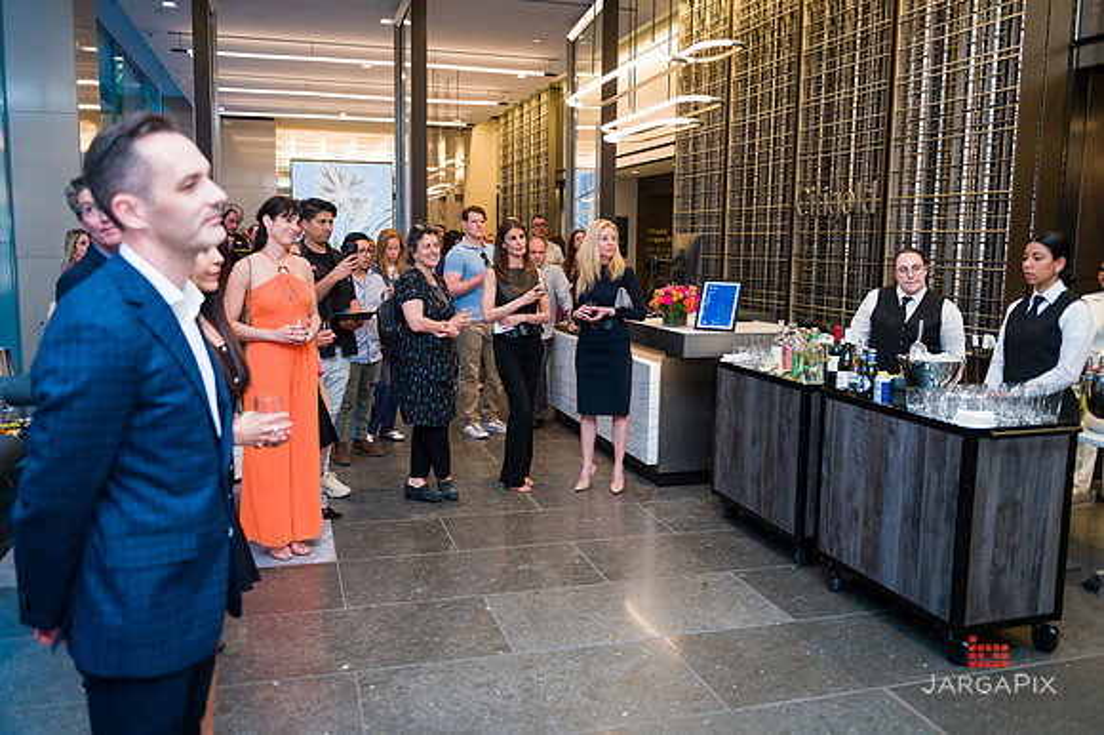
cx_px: 552
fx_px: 889
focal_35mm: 29
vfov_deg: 44.9
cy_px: 368
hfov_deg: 63.7
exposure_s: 1/200
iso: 400
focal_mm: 29
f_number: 3.2
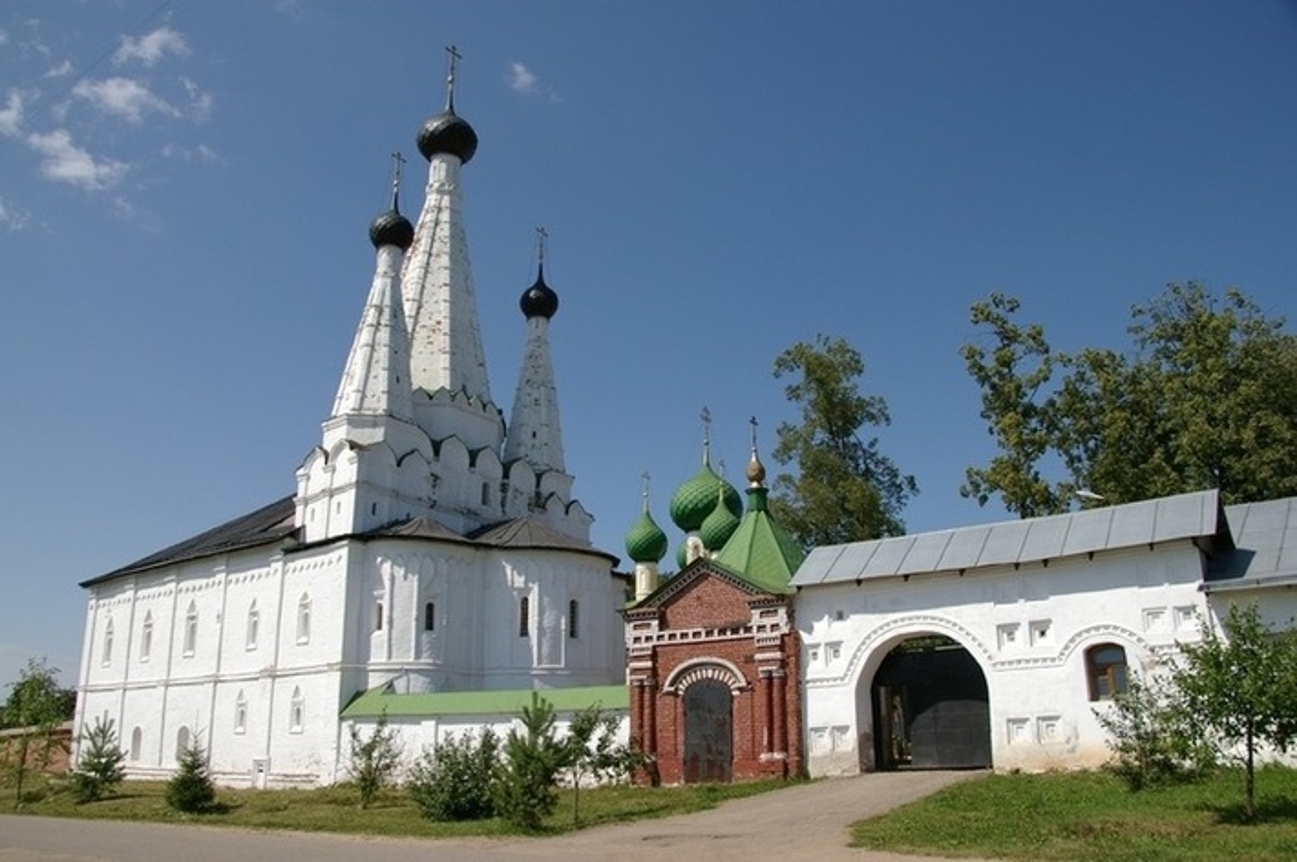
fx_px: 972
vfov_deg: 47.8
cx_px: 648
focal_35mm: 27
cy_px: 431
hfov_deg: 67.4
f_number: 8
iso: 200
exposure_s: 1/750
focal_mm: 18
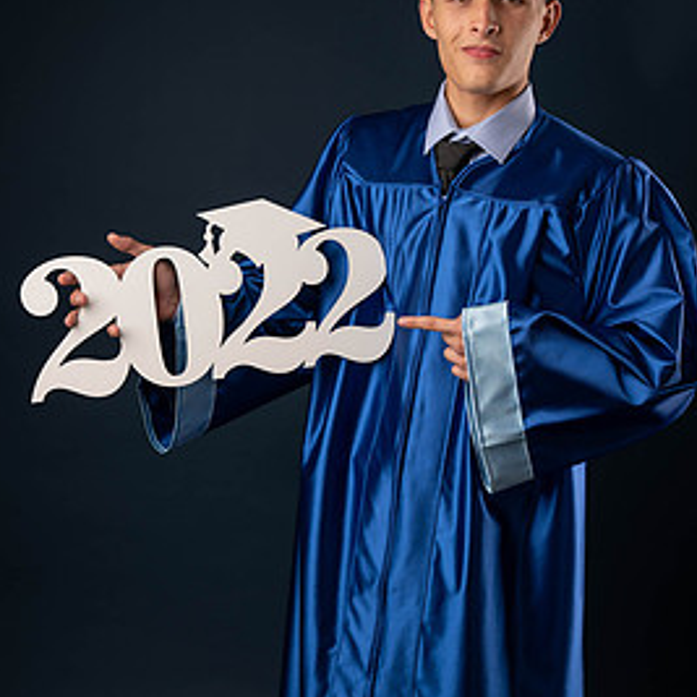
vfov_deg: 26.1
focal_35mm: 66
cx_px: 371
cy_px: 316
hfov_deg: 26.1
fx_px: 1504
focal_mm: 46
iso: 200
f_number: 5.6
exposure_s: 1/100
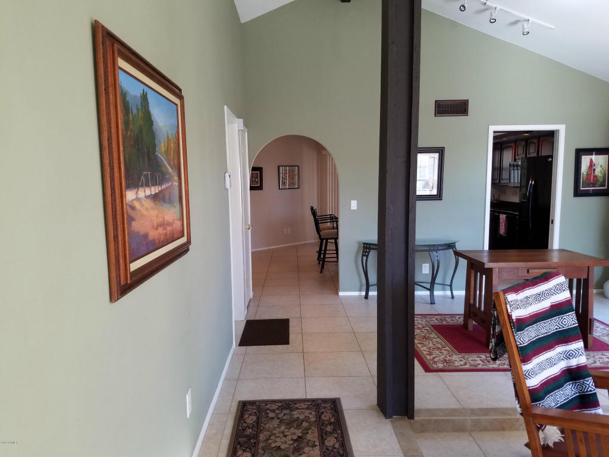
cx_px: 304
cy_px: 228
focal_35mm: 26
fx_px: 457
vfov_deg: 53.1
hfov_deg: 67.3
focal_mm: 4.2
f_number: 1.7
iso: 80
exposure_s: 1/60
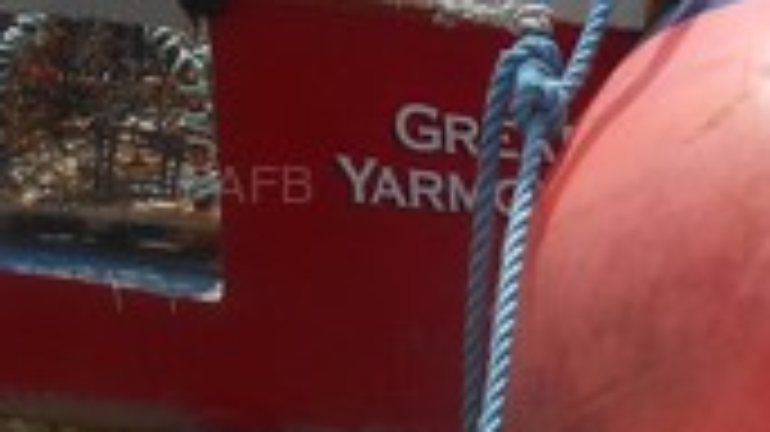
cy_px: -436
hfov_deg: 11.4
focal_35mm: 188
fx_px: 3837
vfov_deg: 6.3
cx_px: 527
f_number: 4
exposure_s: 1/800
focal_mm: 8.3
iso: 80
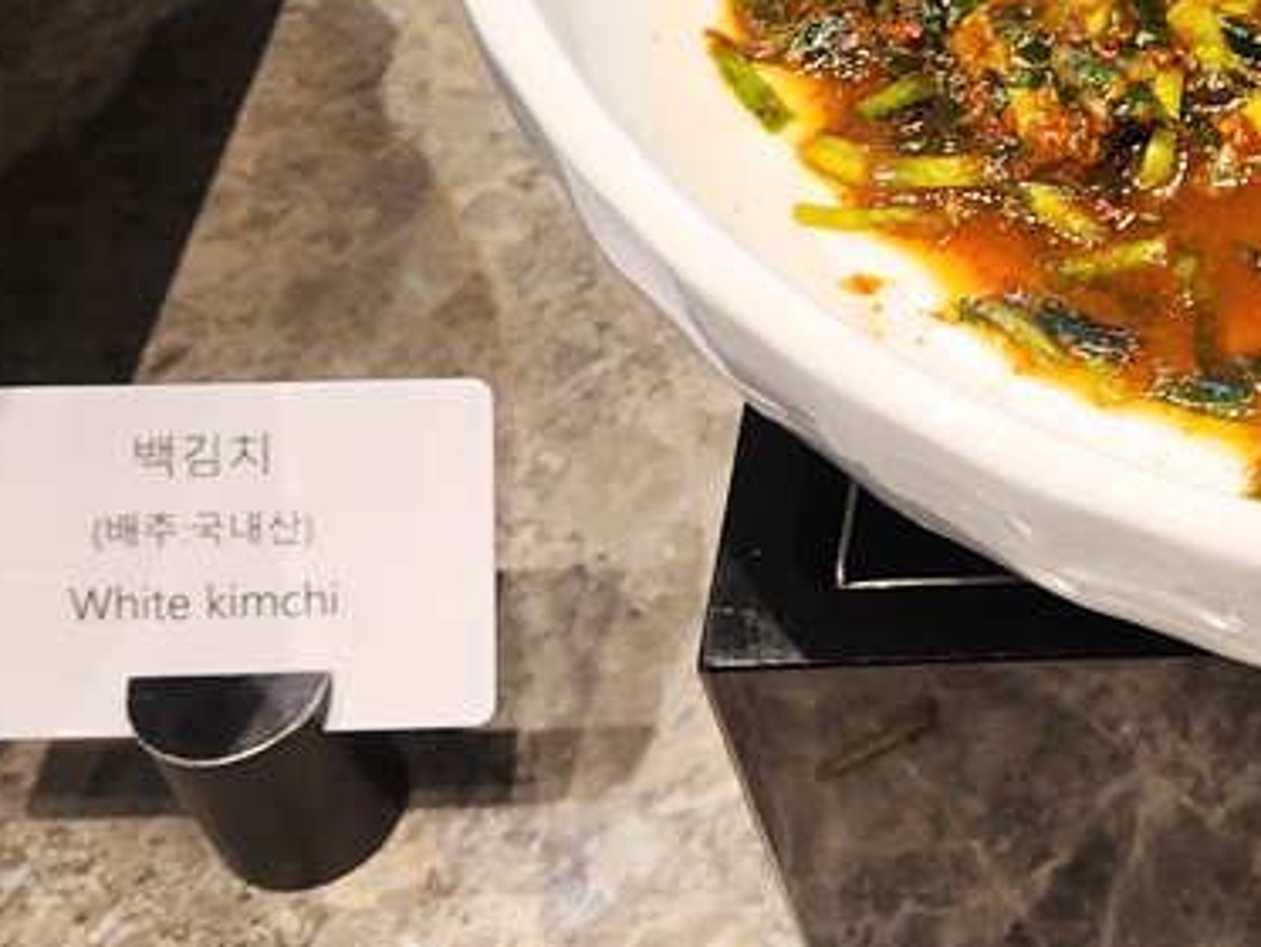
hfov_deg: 23.5
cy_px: -61
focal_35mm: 75
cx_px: 1559
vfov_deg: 19.0
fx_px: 2733
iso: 80
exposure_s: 1/59
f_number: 2
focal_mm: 5.9
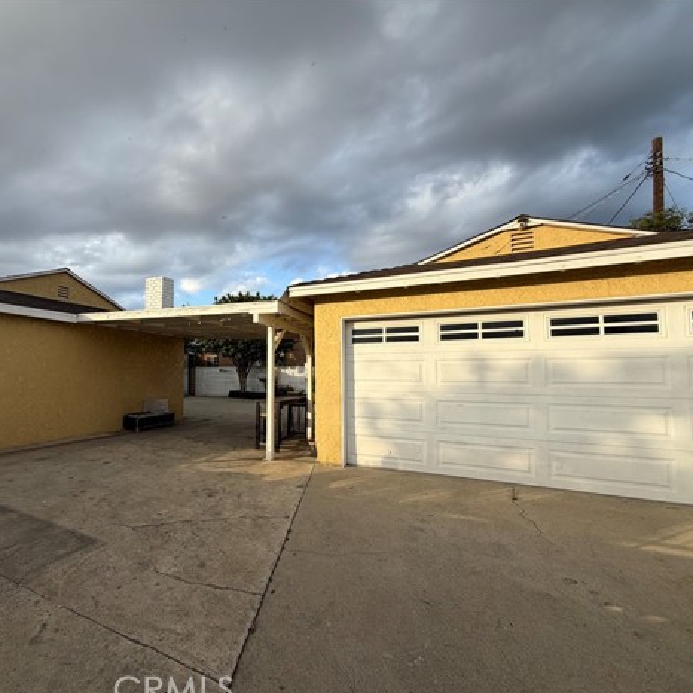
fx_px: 385
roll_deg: +0.3
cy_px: 354
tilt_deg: +3.7
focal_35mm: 17
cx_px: 269
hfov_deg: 82.7
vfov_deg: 84.0
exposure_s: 1/554
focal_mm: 2.22
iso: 40
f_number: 2.2
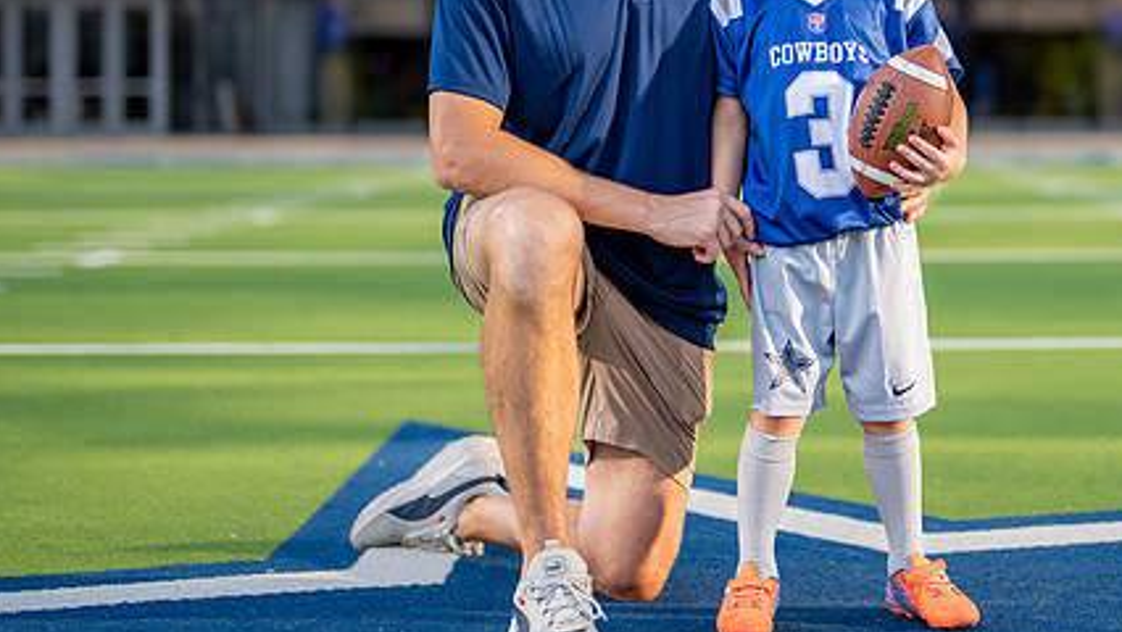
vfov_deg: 13.1
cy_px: 55
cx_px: 779
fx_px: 2738
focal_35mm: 92
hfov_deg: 23.0
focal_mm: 50
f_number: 1.2
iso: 125
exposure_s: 1/3200
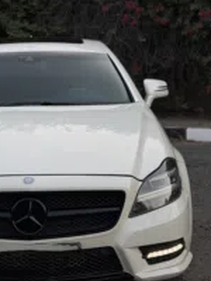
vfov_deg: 20.2
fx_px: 780
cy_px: 51
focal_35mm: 96
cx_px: 38
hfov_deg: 15.3
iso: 64
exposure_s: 1/987
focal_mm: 6.76
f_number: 1.78
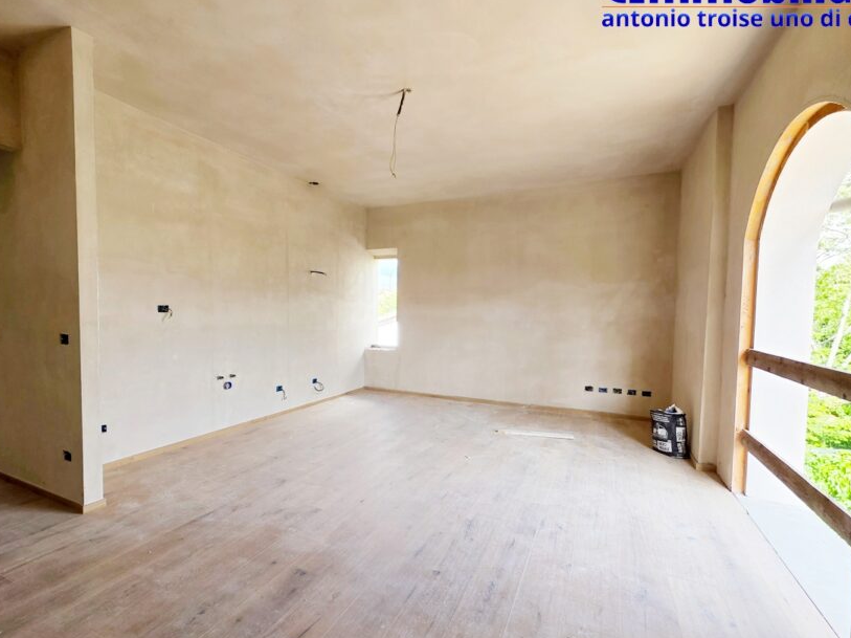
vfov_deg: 78.0
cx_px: 394
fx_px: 393
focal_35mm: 16
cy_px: 337
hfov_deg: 94.3
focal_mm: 2.2
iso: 20
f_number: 1.9
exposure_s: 1/100
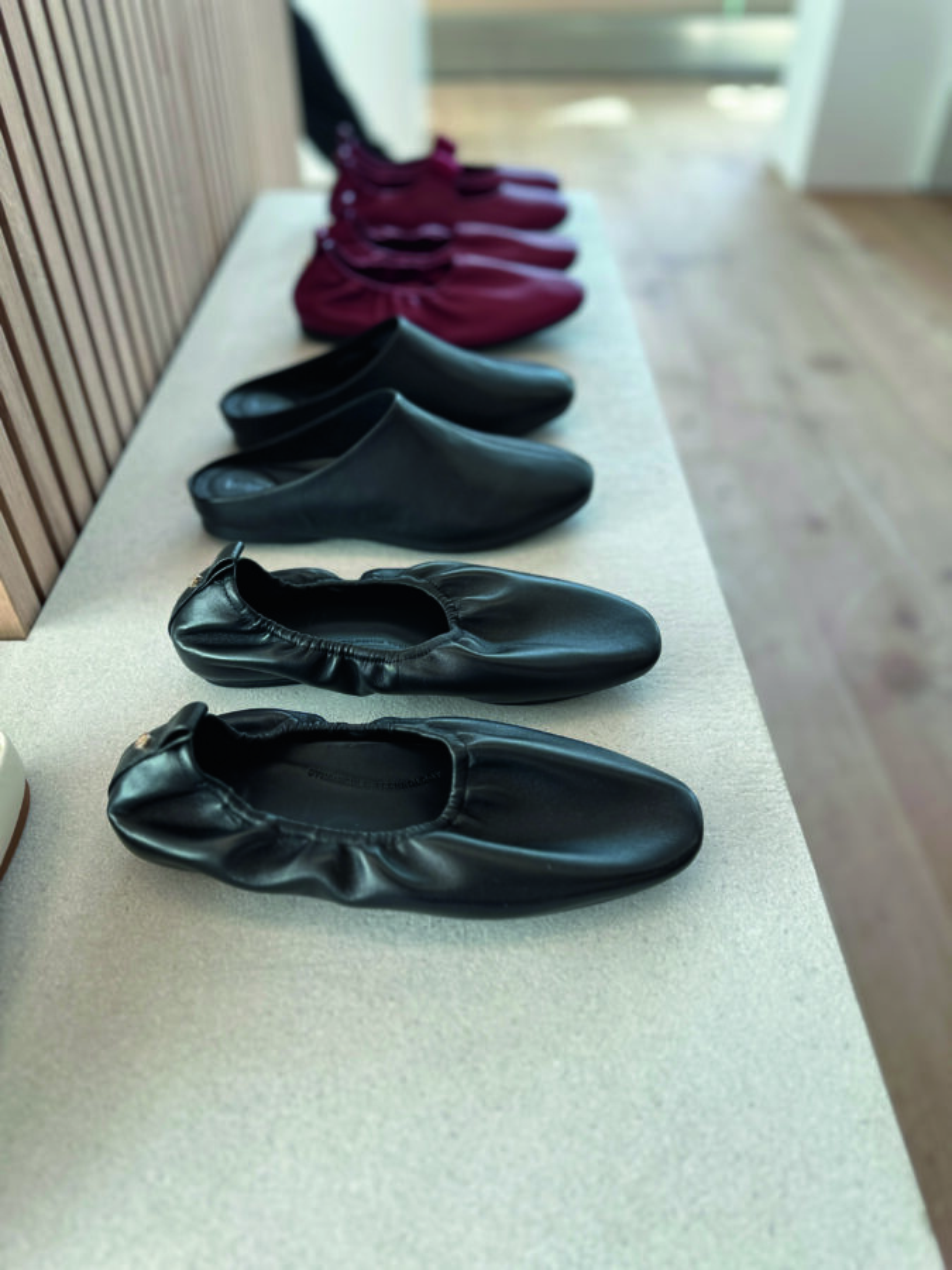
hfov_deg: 56.8
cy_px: 635
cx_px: 476
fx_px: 880
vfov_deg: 71.6
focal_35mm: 24
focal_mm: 6.86
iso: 125
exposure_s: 1/121
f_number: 1.78
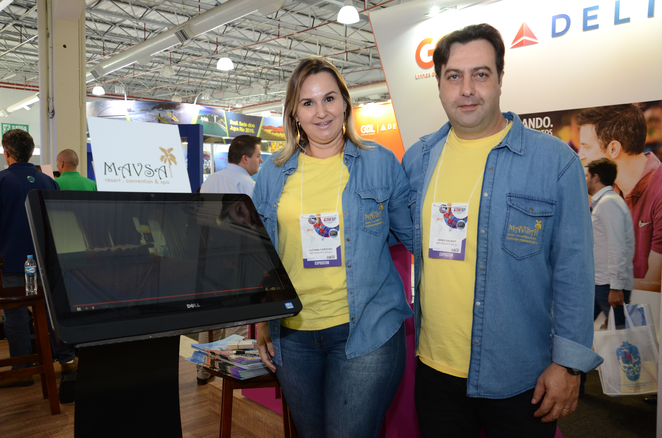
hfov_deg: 59.6
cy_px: 219
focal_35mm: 32
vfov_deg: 41.5
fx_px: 578
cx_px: 331
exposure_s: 1/60
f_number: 4.5
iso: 640
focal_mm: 21
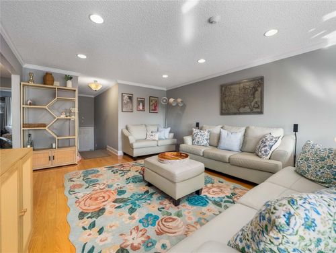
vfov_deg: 85.8
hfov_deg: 102.0
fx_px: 136
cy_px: 126
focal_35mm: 14
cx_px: 168
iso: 800
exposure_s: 1/30
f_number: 3.5
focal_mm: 7
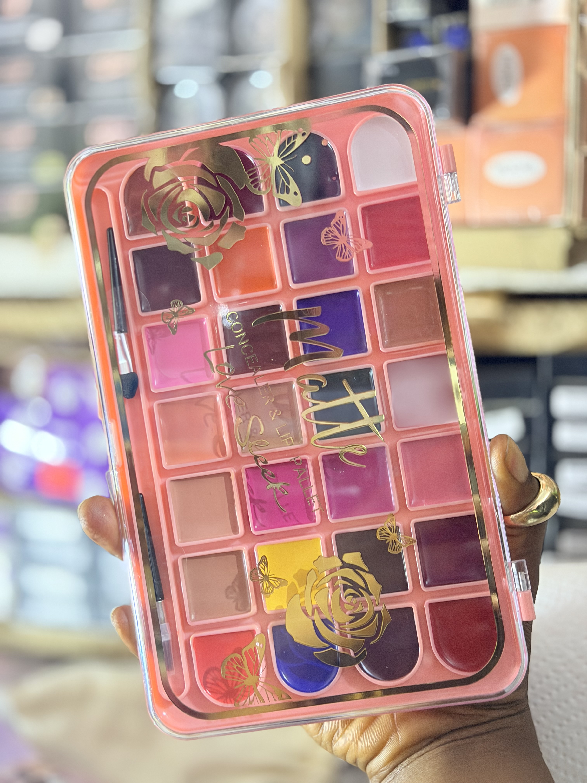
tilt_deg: -3.2
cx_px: 294
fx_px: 1085
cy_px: 392
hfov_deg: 30.3
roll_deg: -0.5
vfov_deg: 39.7
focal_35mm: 48
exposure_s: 1/36
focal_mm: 6.76
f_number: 1.78
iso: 500
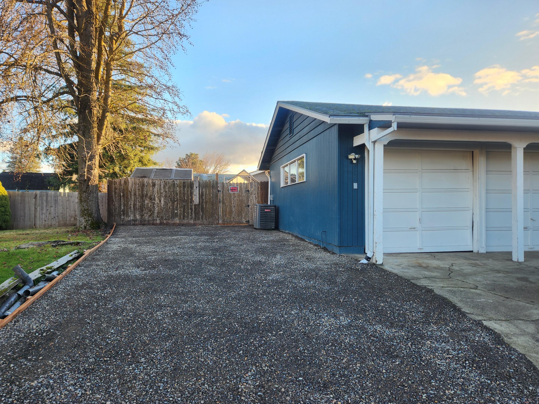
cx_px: 266
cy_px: 208
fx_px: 374
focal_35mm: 24
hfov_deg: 71.6
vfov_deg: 56.8
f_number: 1.8
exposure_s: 1/227
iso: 20
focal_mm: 5.4
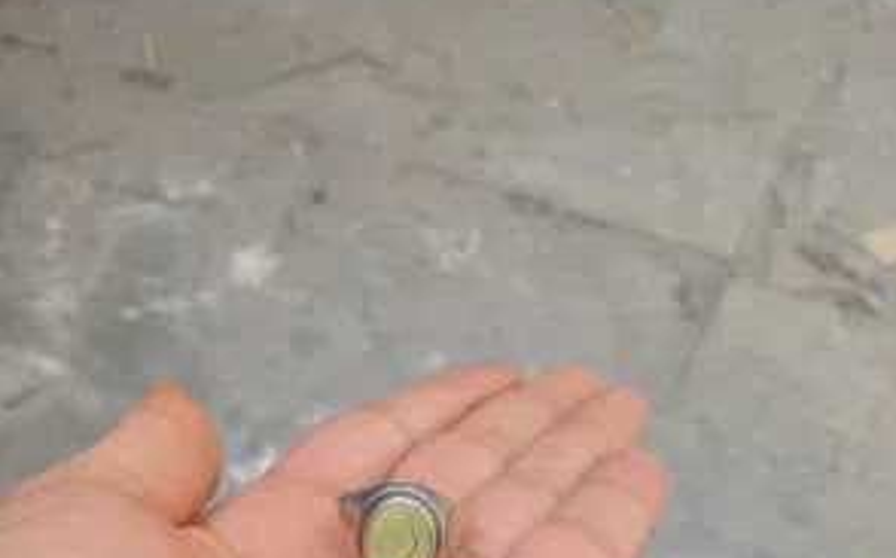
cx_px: 454
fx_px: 951
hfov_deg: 50.4
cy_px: 570
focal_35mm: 39
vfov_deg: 30.2
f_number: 1.8
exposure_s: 1/100
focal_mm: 4
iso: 25
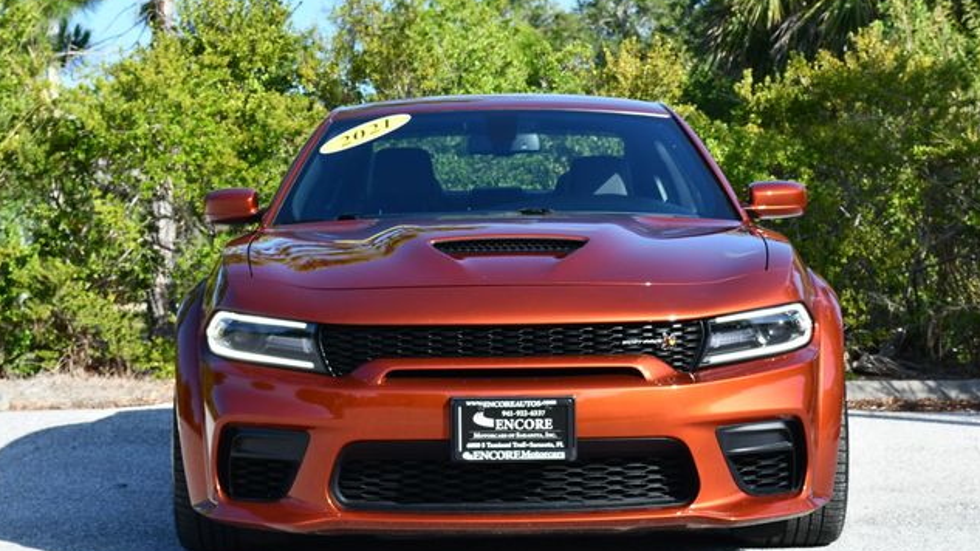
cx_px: 491
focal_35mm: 89
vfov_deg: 13.6
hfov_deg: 23.9
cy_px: 308
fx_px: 2313
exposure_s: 1/250
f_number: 8
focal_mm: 42
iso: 200
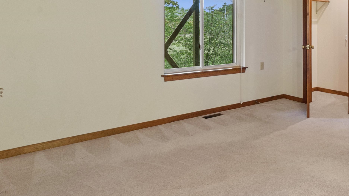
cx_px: 283
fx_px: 287
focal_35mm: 31
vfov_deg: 36.5
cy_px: 39
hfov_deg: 57.5
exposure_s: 2.2
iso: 200
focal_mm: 12
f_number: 11
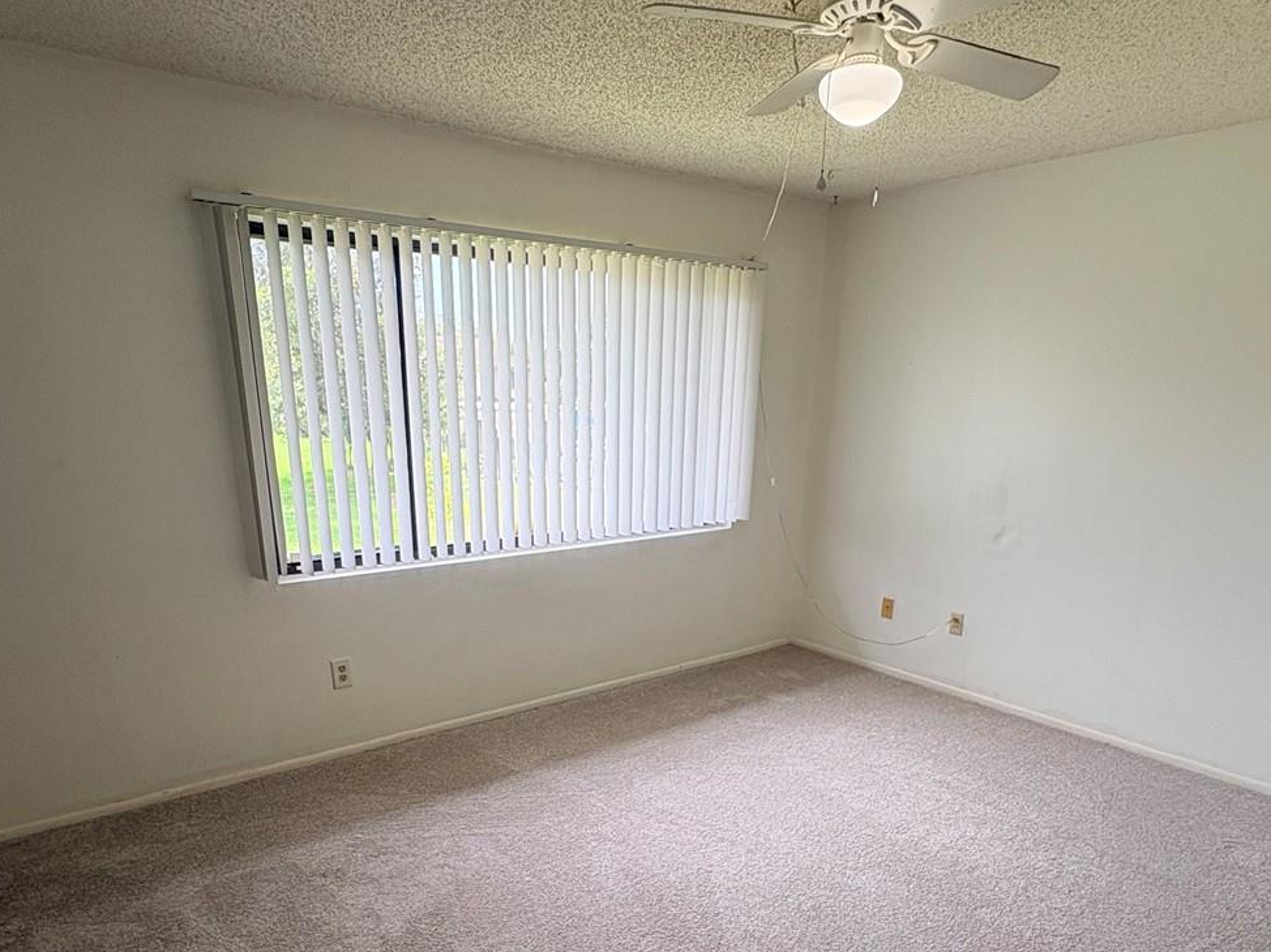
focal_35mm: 23
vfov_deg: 56.8
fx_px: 844
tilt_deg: -19.0
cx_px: 613
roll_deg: -0.2
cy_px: 676
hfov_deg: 73.9
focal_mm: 2.22
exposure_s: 1/119
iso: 40
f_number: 2.2
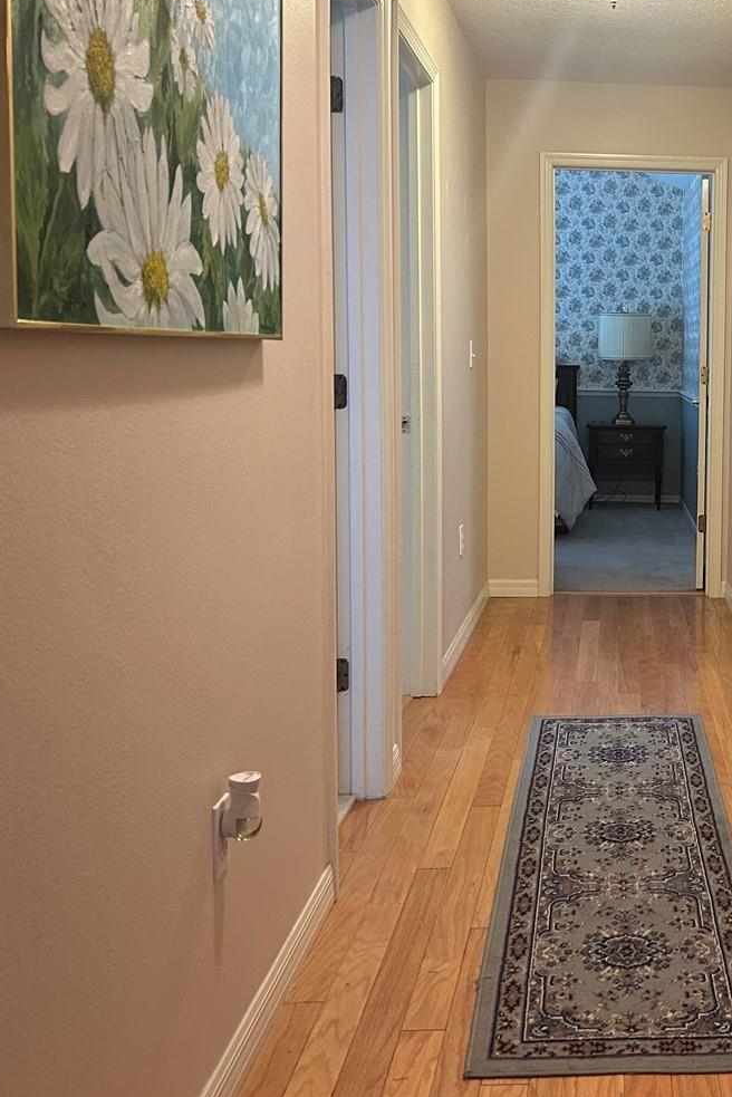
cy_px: 456
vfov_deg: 44.3
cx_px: 732
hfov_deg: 28.6
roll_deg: -1.6
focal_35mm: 44
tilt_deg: -4.5
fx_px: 1341
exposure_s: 1/60
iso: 160
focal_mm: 5.7
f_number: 1.5
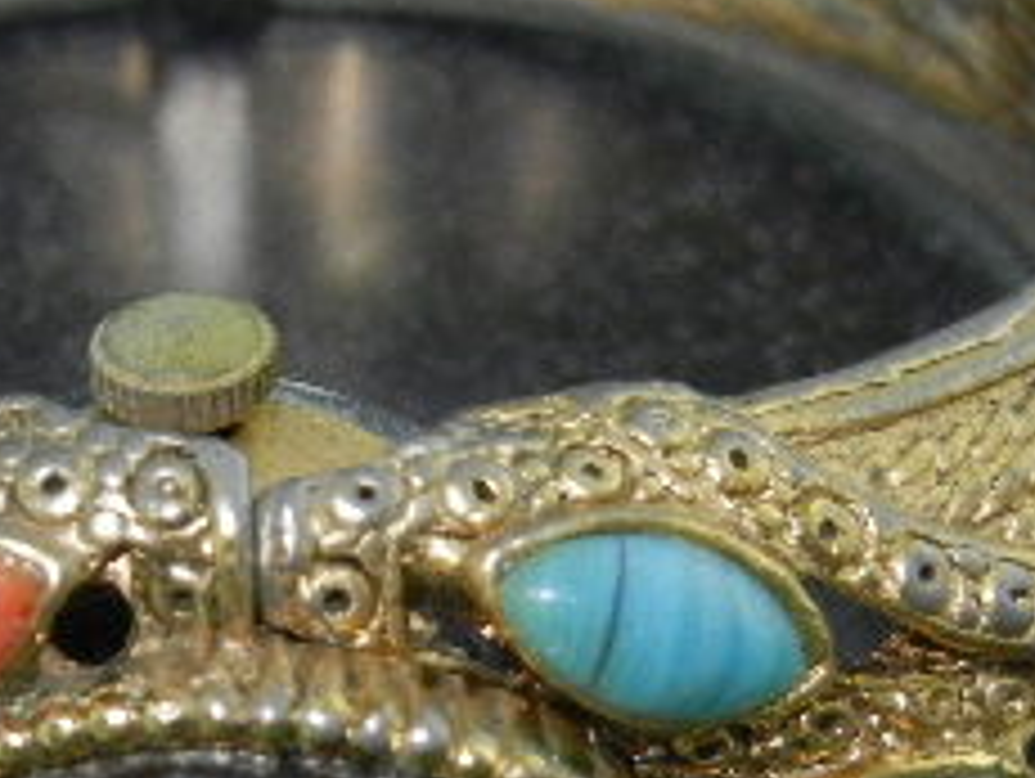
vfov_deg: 9.1
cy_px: 504
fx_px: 4909
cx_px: 216
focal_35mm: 164
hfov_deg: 12.0
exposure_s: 1/30
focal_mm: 10.6
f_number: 8
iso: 800
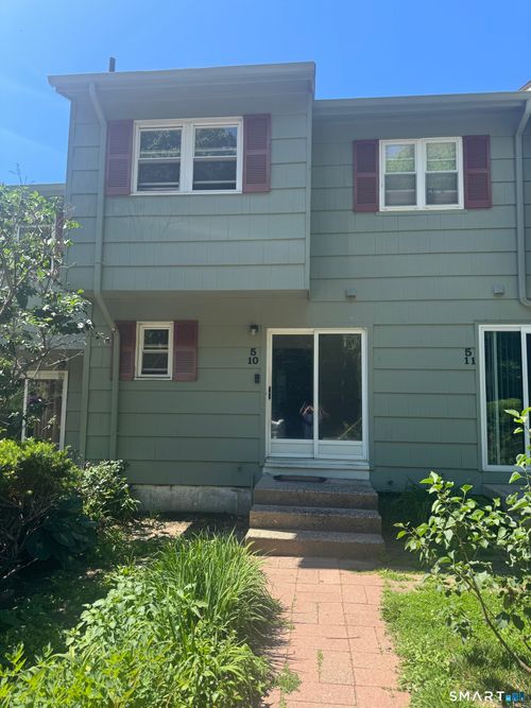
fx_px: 491
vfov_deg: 71.6
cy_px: 354
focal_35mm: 24
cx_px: 266
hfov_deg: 56.8
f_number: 1.78
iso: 80
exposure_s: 1/1366
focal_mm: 6.76
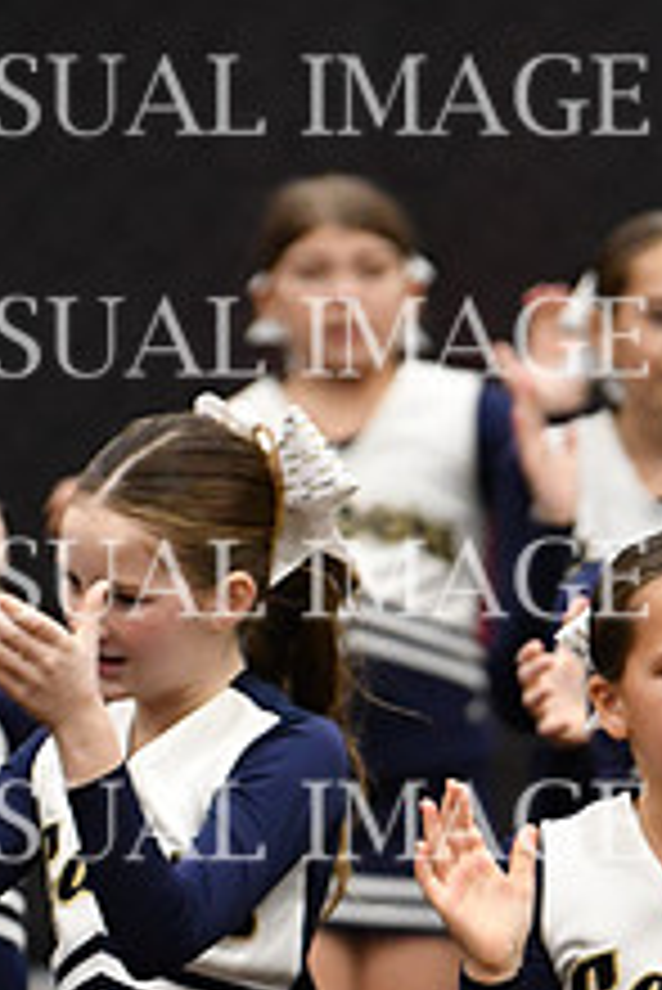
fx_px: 18533
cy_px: 1184
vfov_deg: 3.1
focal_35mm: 673
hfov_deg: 2.0
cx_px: 655
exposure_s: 1/800
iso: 4000
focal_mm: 170
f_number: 2.8
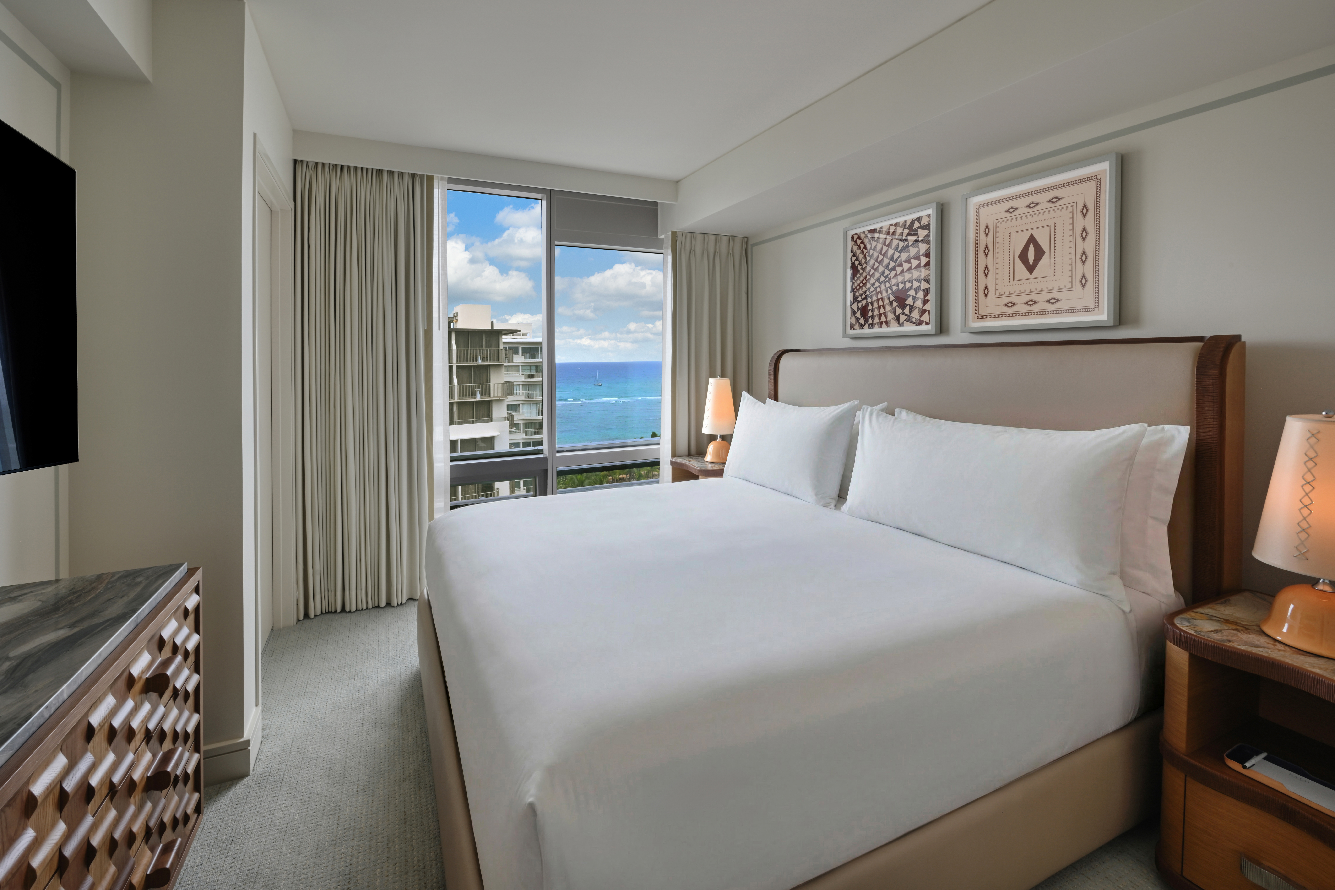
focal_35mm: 15
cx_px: 668
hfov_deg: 100.4
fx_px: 556
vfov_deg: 77.3
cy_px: 445
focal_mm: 15
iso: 250
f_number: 16
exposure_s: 1/4
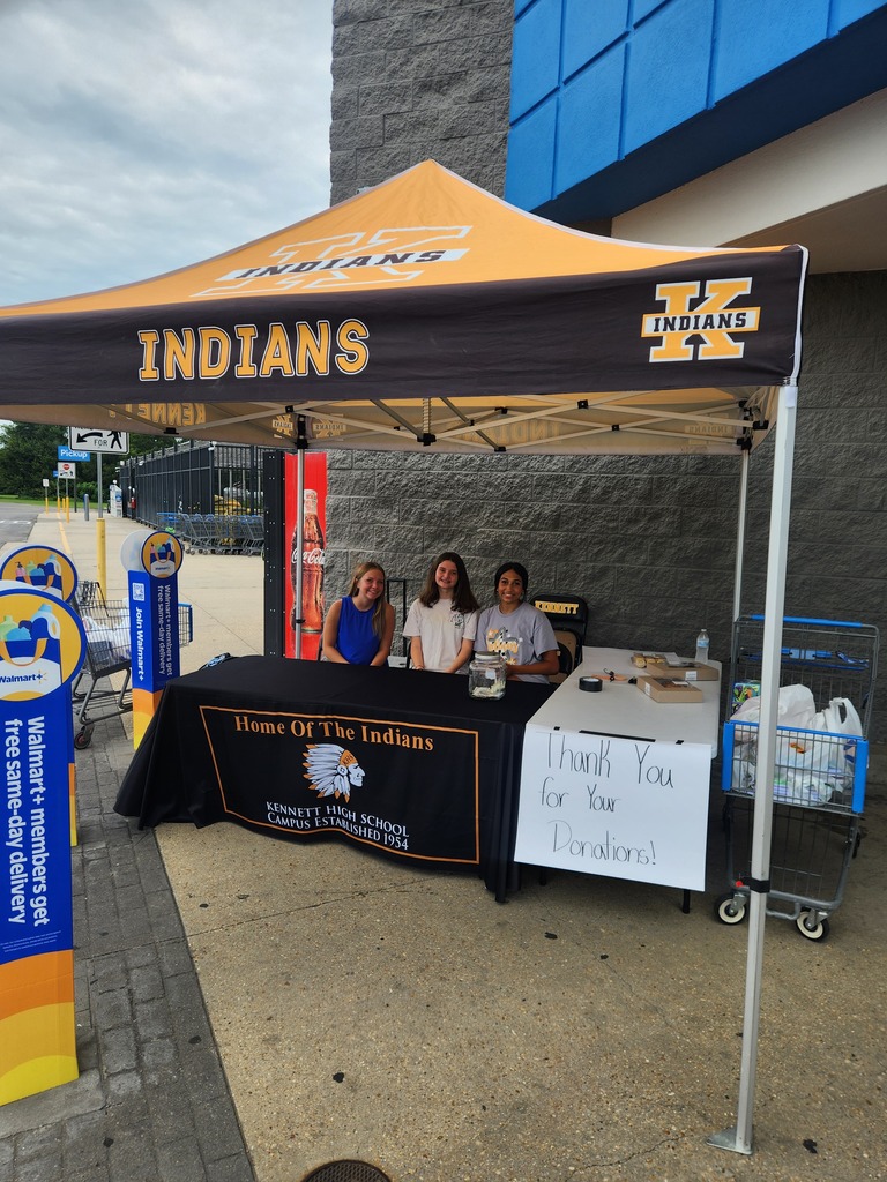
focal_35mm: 23
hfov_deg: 58.9
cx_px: 444
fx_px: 786
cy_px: 591
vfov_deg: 73.9
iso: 20
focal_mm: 5.4
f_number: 1.8
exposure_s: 1/690
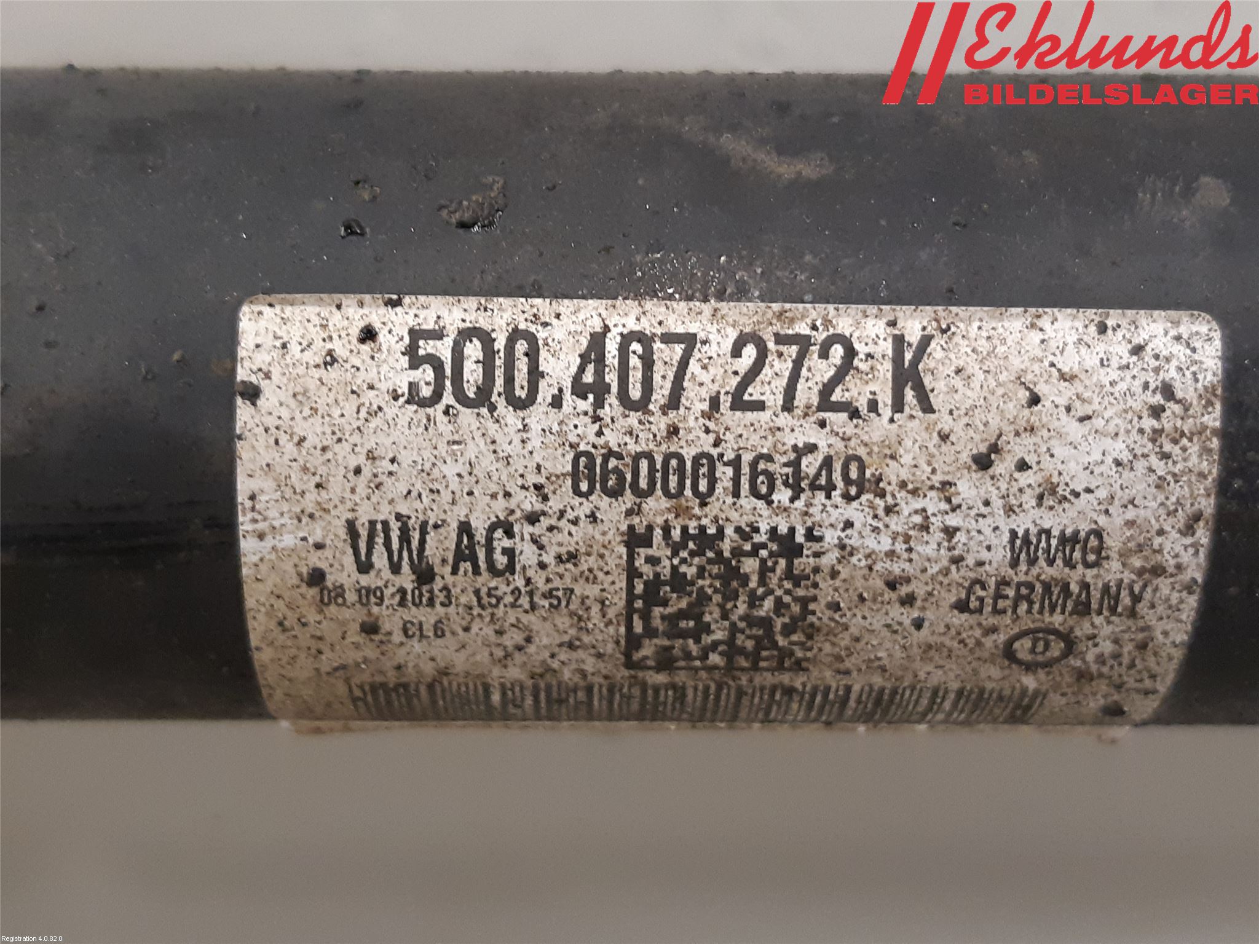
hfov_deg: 67.3
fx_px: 946
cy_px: 472
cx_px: 630
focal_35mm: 26
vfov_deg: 53.1
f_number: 1.7
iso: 250
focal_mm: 3.93
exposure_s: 1/50
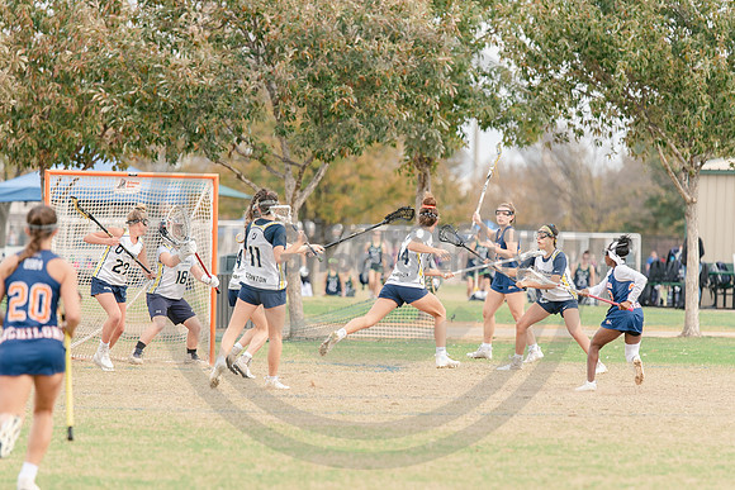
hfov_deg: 6.4
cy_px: 299
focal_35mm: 322
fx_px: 6579
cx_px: 403
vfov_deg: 4.3
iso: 320
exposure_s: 1/1250
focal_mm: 185
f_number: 2.8
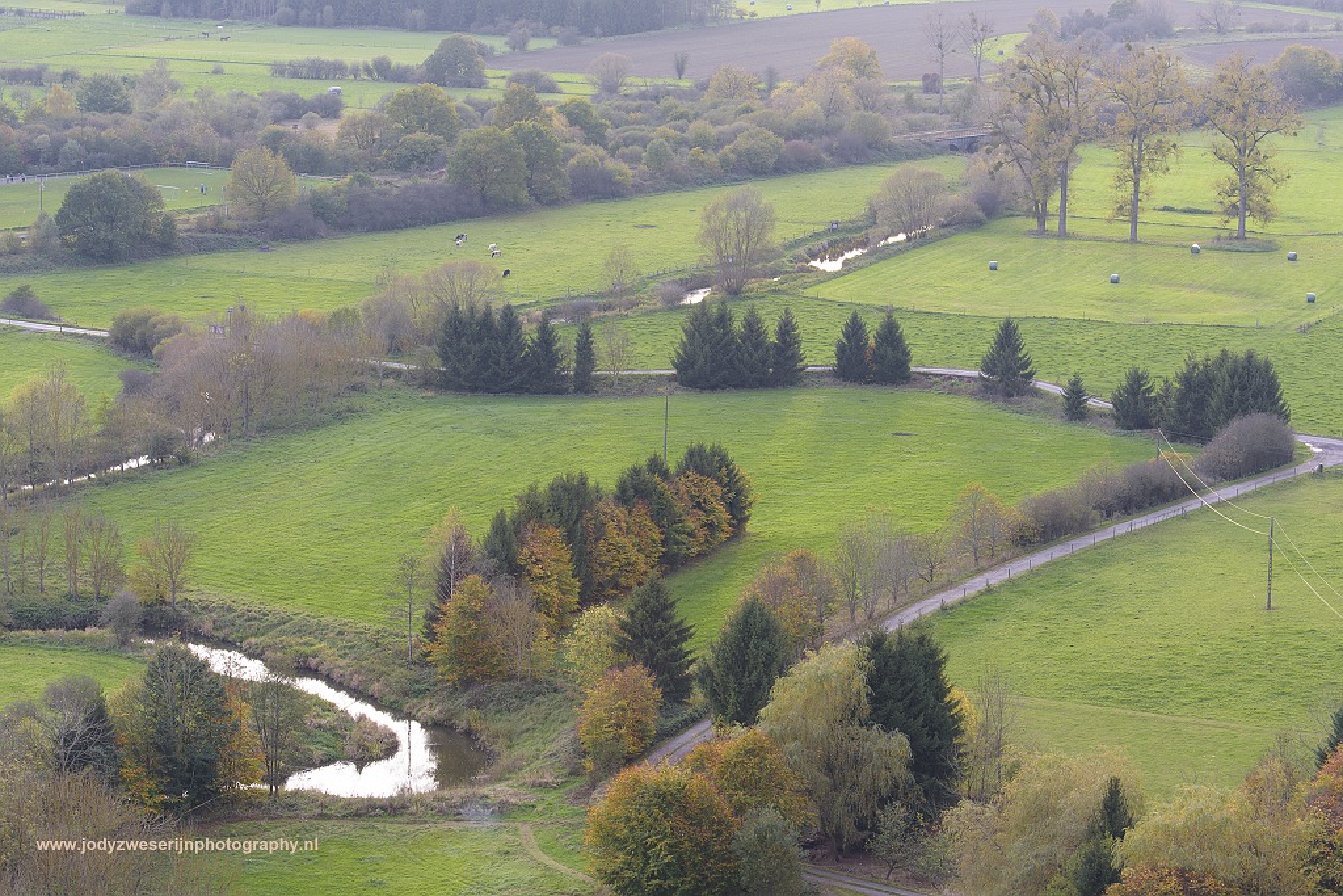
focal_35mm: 102
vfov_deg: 13.4
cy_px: 448
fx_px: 3805
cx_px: 672
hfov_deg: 20.0
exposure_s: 1/6
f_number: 14
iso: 100
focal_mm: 102
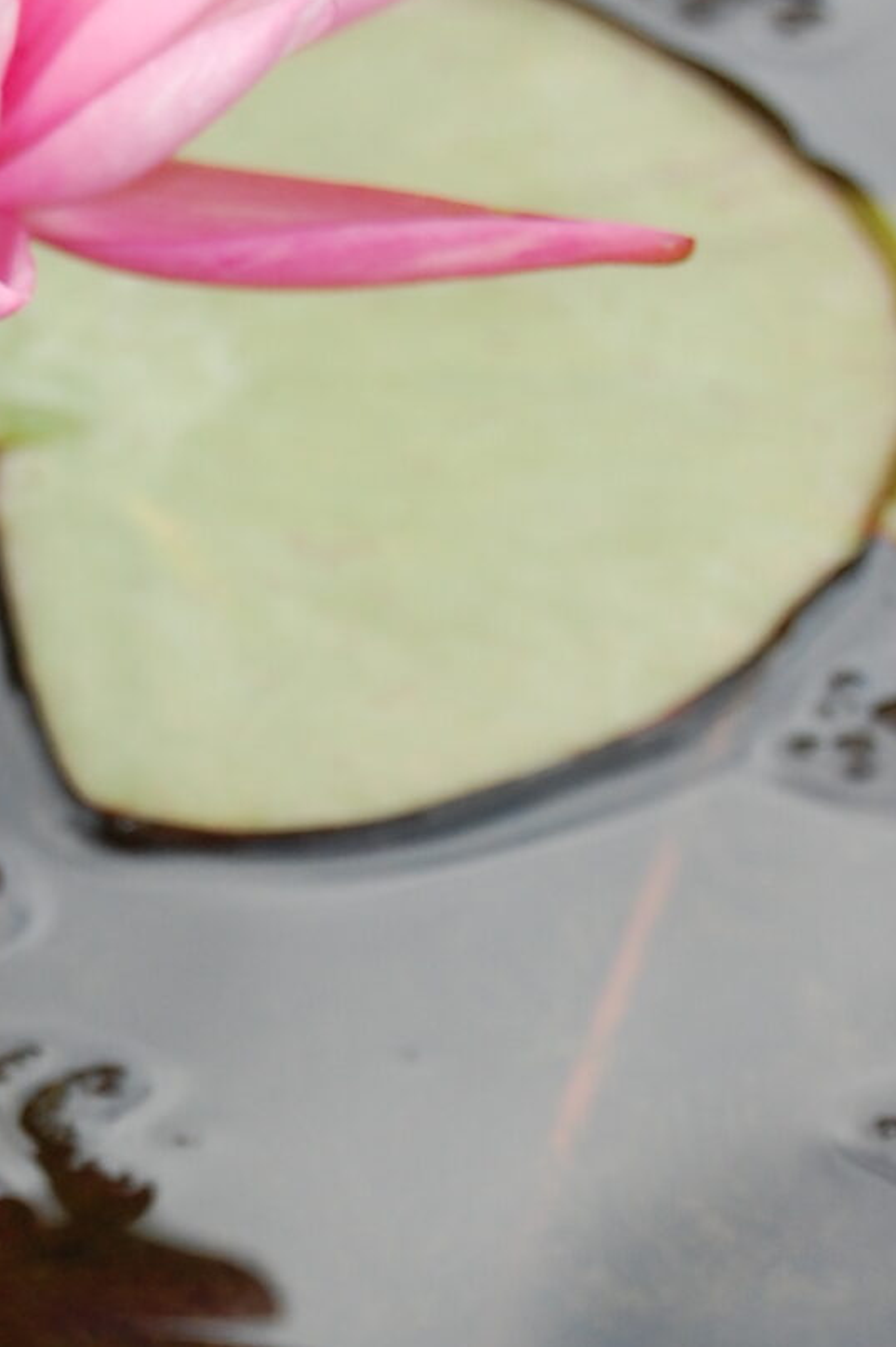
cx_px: -90
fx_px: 9815
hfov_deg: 5.2
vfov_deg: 7.8
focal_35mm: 263
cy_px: 808
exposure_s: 1/400
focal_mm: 55
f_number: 5.6
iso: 400
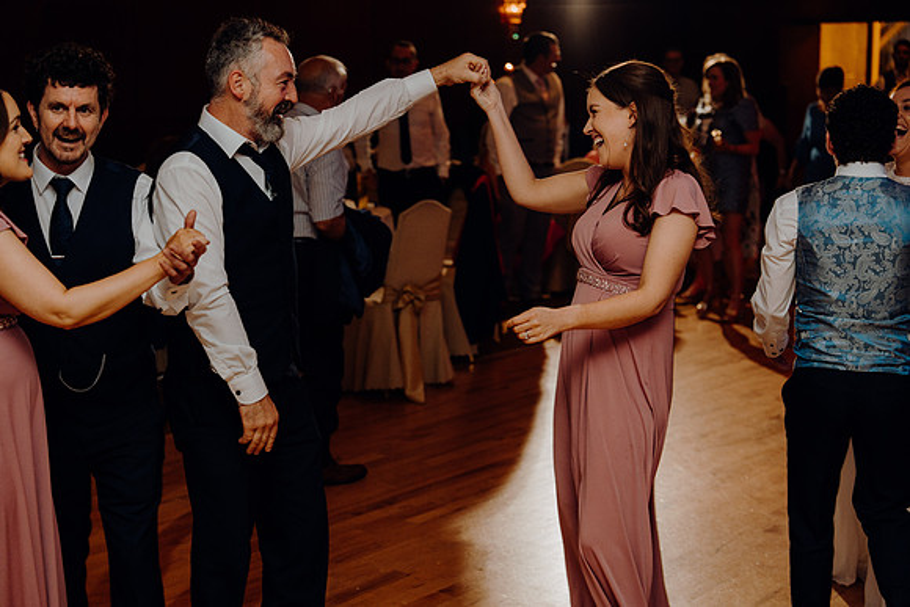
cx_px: 455
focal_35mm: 58
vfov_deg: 23.4
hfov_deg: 34.5
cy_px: 304
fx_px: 1466
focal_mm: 58
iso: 1250
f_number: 2.8
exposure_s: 1/160
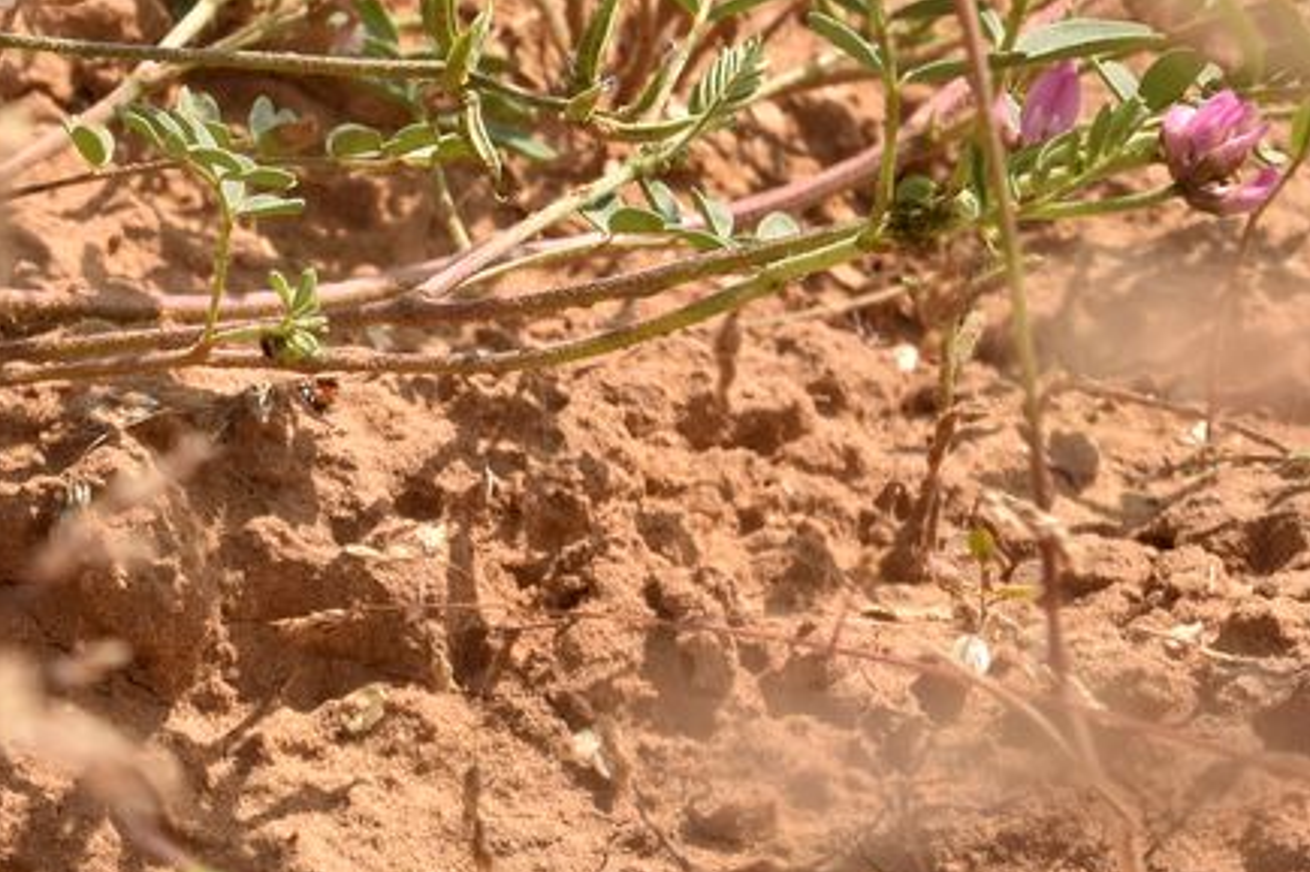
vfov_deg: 8.7
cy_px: -342
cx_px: -193
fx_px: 5638
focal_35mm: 155
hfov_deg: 13.0
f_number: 11
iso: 250
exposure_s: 1/500
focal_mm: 32
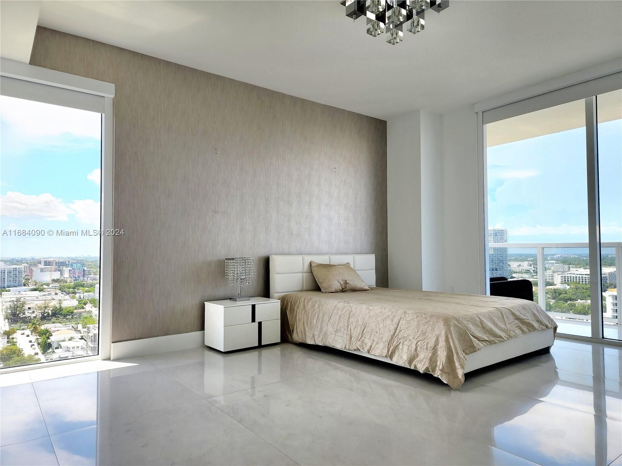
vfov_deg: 58.9
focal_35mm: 23
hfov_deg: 73.9
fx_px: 413
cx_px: 311
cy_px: 233
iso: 12
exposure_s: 1/192
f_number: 1.8
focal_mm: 6.4
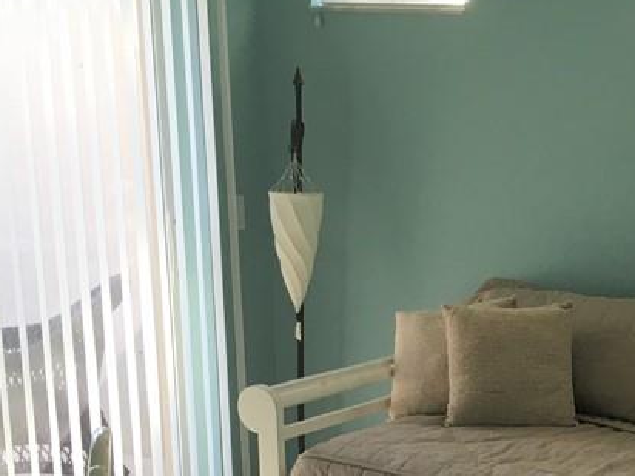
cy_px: 453
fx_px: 1321
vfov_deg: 19.9
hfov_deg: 25.3
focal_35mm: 72
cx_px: 675
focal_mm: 4.15
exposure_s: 1/30
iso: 50
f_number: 2.2
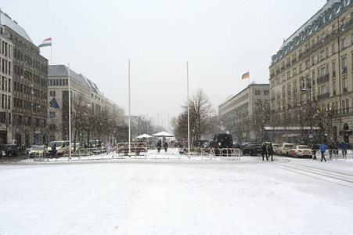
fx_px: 382
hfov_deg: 49.6
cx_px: 176
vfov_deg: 34.2
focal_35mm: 39
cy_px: 118
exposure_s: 1/250
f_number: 11
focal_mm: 39
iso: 1600
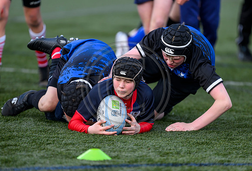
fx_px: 3114
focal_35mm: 442
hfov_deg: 4.6
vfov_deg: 3.1
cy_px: 93
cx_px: 130
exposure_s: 1/2000
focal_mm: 400
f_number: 2.8
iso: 500
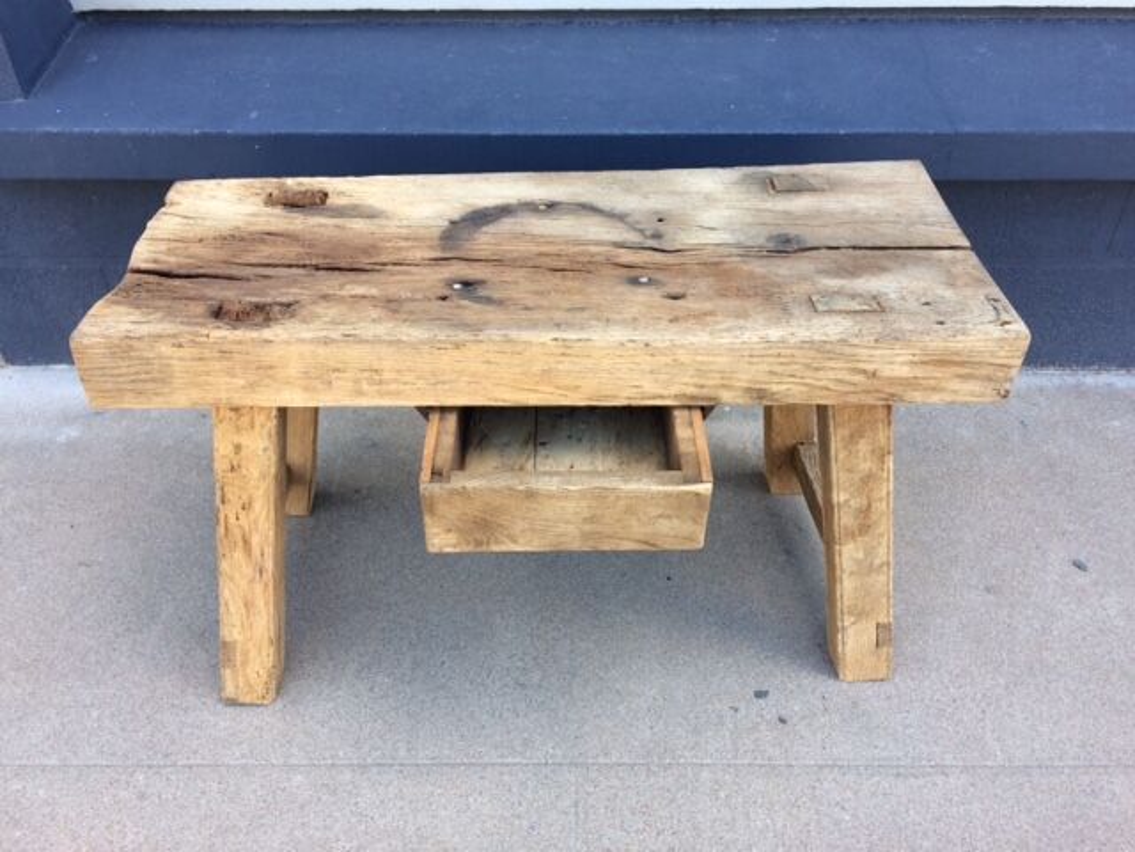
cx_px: 568
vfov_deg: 48.2
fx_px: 951
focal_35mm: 29
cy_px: 426
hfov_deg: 61.7
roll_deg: -0.9
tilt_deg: -39.8
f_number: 2.2
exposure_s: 1/122
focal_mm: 4.15
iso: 32
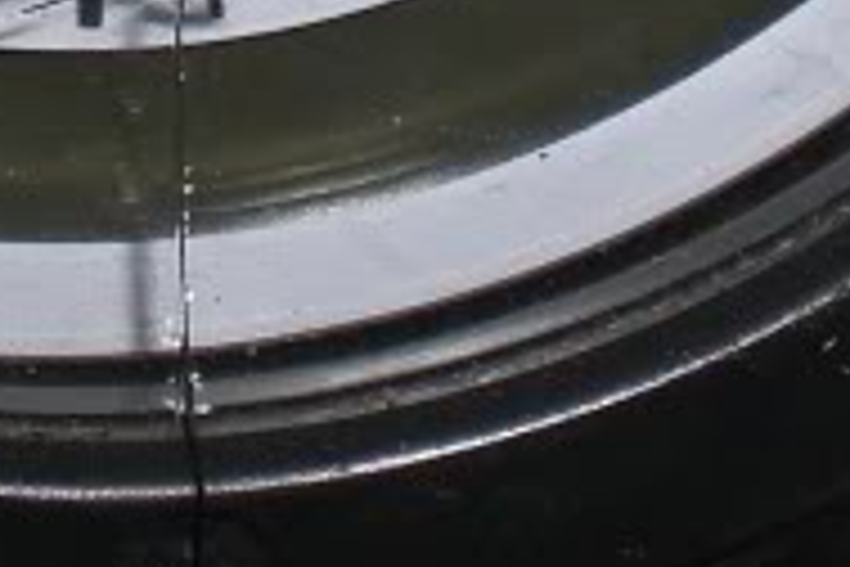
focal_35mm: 287
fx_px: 6776
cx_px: 220
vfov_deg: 4.7
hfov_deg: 7.2
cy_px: -558
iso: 50
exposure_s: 1/60
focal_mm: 8.44
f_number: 5.1
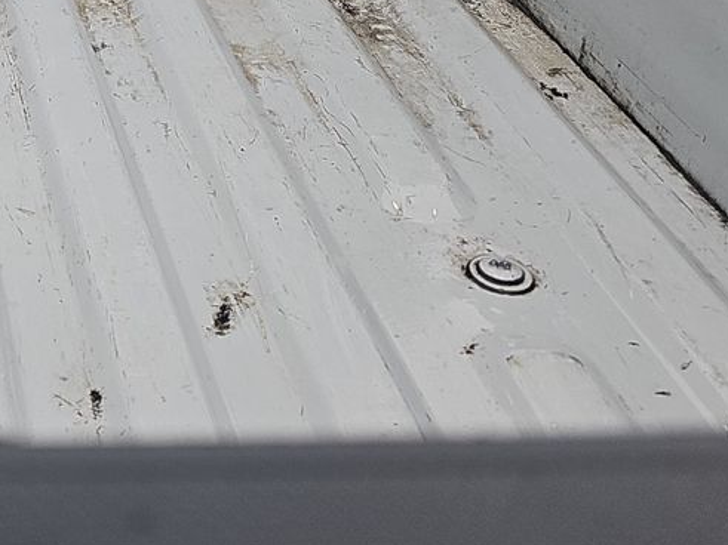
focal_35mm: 75
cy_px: -289
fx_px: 1577
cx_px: -142
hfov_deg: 23.7
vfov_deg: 17.5
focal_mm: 6.3
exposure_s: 1/100
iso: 84
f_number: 1.7
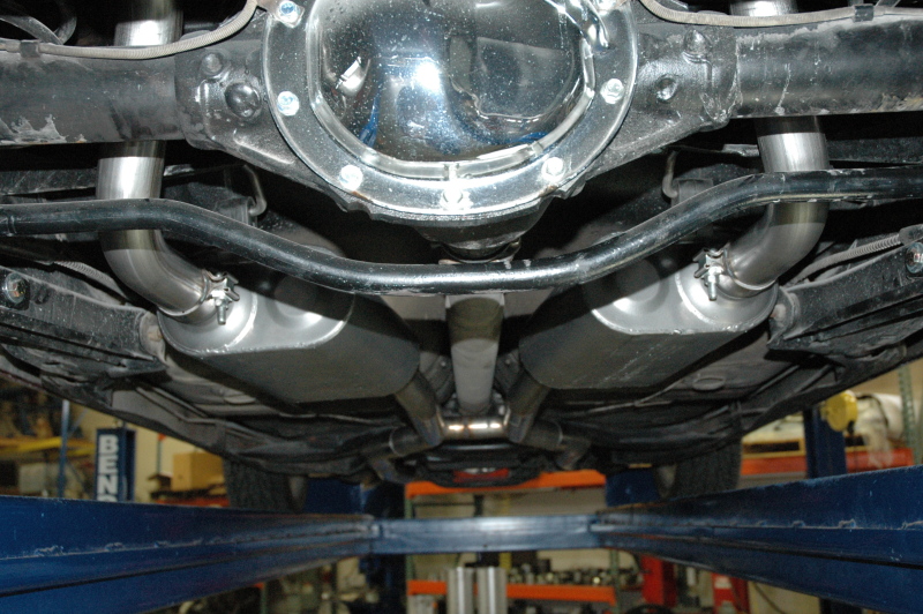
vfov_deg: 33.0
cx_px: 462
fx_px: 1037
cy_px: 307
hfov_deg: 48.0
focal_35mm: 40
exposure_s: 1/60
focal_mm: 27
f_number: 5
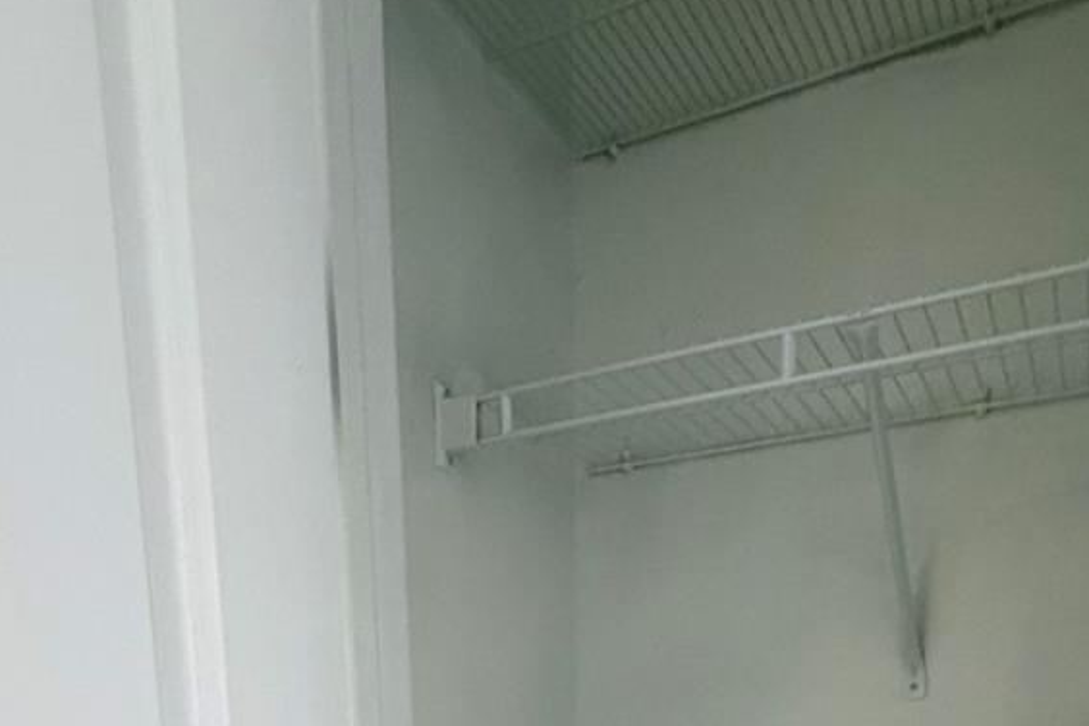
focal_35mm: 31
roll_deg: +0.1
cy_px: 960
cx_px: 589
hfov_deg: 60.2
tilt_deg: -12.1
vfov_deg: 31.7
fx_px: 938
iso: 500
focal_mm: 2.22
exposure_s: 1/60
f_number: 2.2
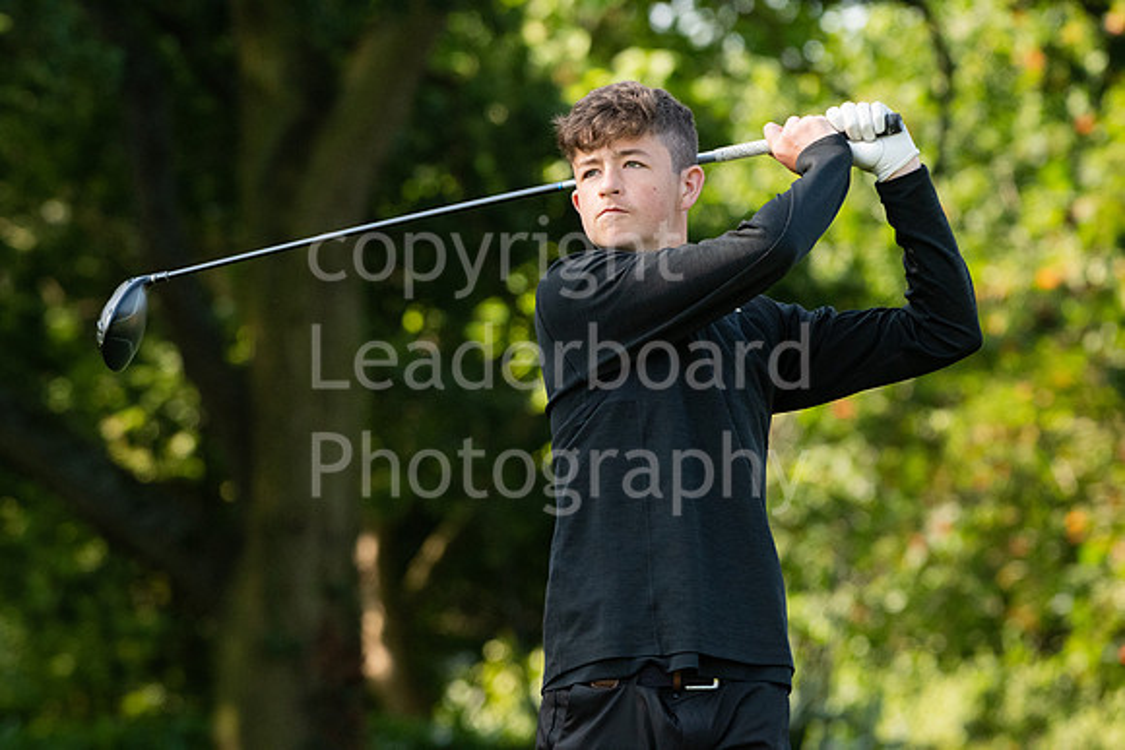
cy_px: 375
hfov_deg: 5.3
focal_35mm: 390
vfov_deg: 3.5
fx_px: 12190
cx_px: 562
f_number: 6.3
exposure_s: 1/1600
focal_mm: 260
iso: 1600
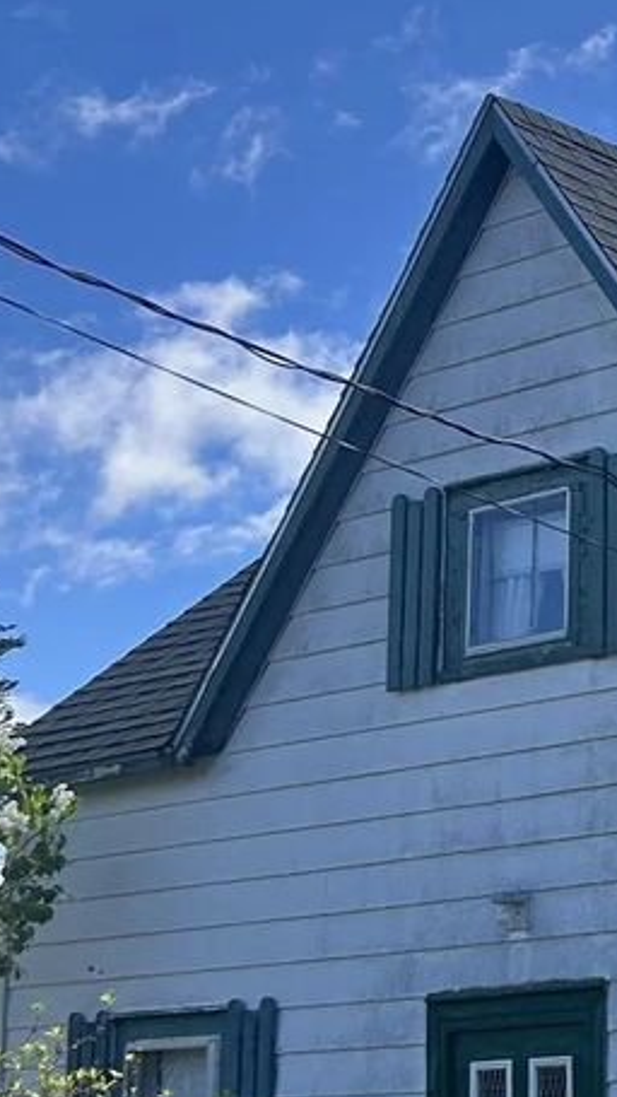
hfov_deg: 13.2
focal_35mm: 85
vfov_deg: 25.0
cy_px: 614
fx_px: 2472
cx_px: 1003
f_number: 1.5
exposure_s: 1/3165
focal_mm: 5.7
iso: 50
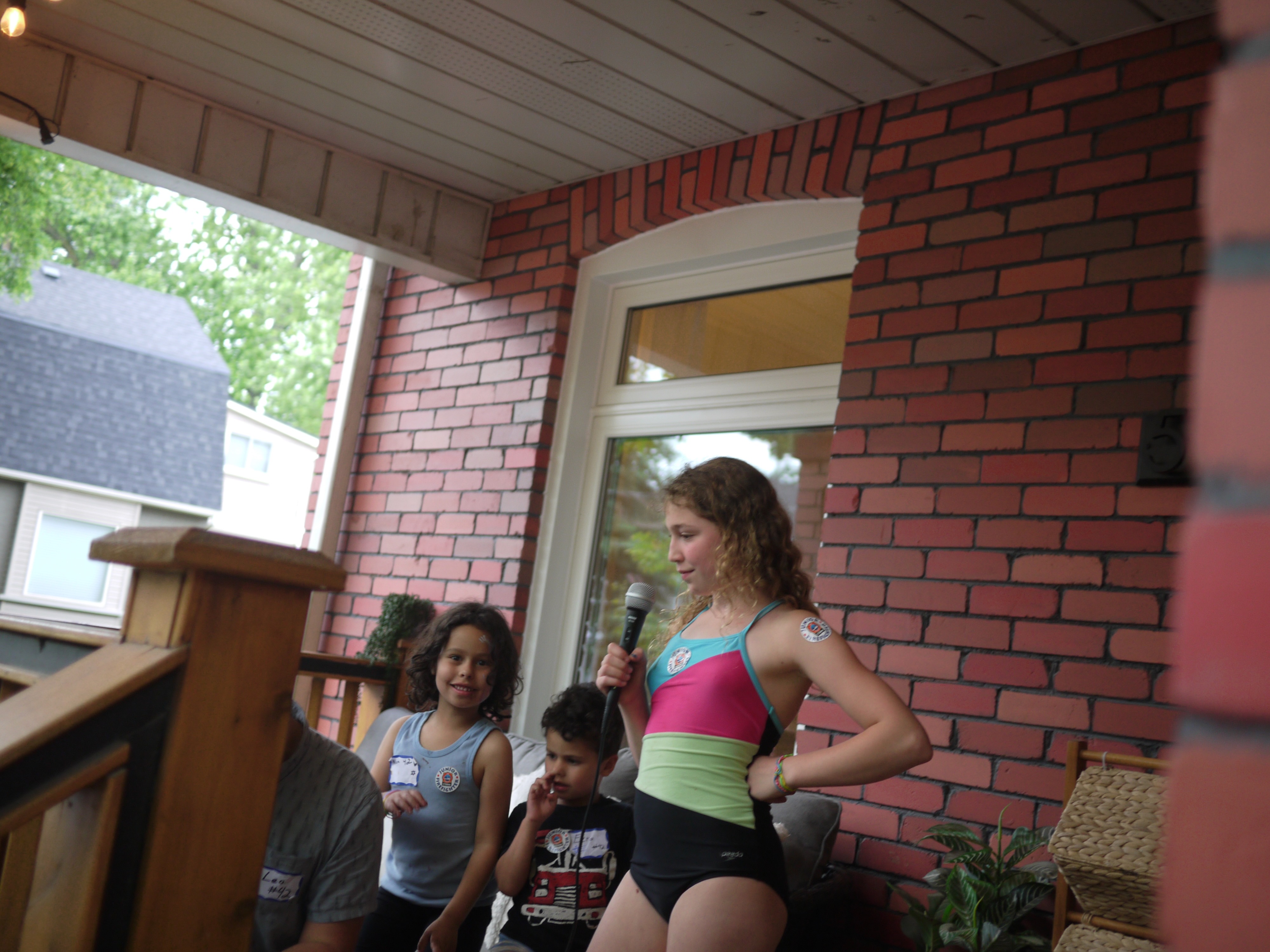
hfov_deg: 46.8
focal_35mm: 40
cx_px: 635
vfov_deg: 36.0
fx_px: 1468
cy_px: 476
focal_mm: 20
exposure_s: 1/125
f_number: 1.7
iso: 200
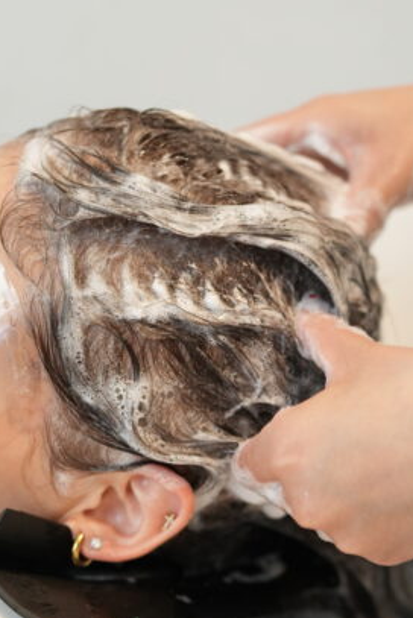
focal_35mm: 88
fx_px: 1512
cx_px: 124
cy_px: 434
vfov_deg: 23.0
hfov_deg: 15.5
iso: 640
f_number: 2
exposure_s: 1/320
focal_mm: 35
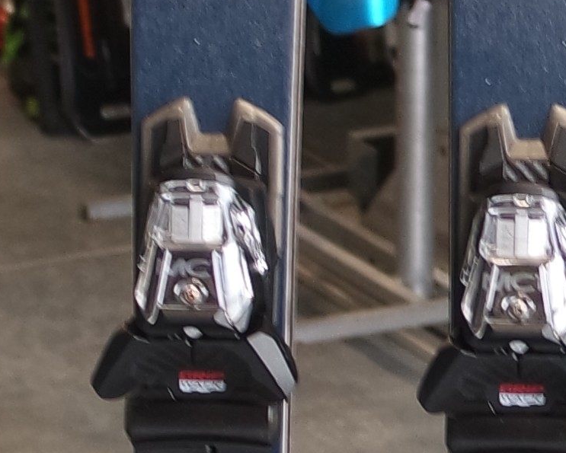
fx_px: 3821
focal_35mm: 228
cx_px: 892
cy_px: 174
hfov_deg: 8.3
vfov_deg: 6.8
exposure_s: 1/40
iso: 400
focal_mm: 22
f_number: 3.5
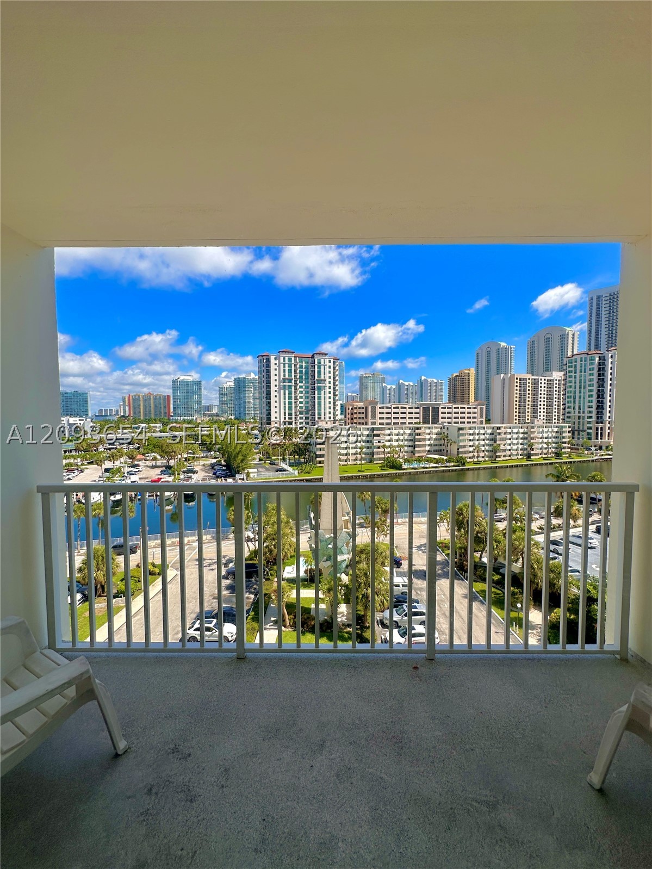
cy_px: 434
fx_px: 351
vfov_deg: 102.1
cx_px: 326
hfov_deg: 85.7
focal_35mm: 14
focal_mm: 2.22
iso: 40
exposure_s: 1/2020
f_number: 2.2
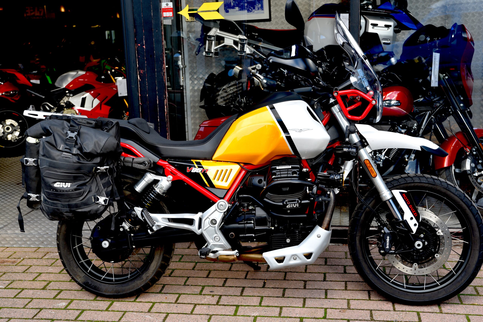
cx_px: 242
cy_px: 161
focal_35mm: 48
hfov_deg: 41.1
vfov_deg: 28.1
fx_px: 644
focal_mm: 48
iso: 200
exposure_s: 1/100
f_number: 5
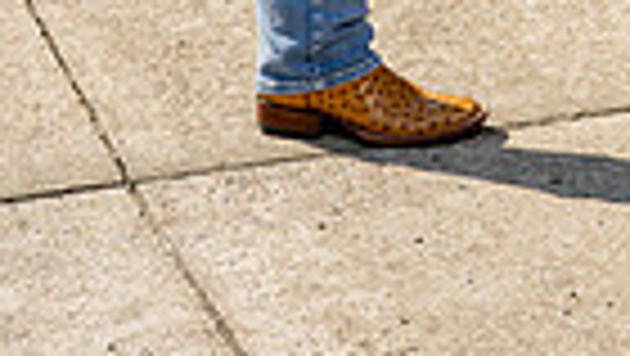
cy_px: -572
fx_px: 1973
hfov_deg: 18.1
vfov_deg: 9.0
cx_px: 454
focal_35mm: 118
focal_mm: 35
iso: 250
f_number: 11
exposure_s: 1/250
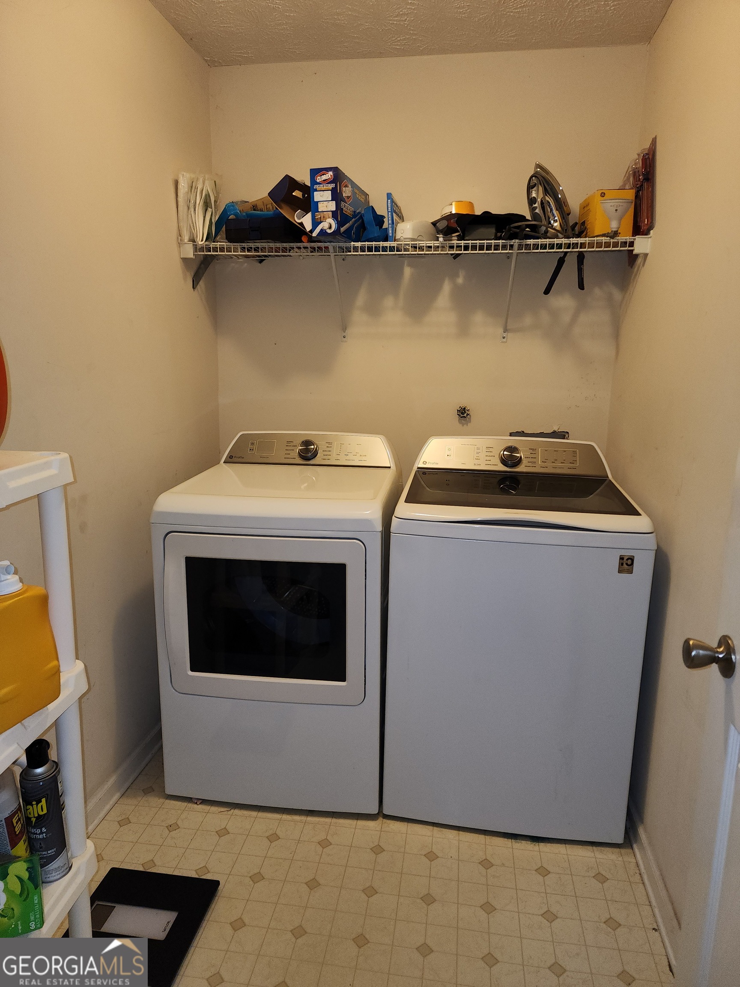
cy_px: 494
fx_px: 656
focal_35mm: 23
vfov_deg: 73.9
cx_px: 370
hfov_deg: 58.9
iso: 100
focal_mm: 6.4
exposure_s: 1/40
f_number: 1.8
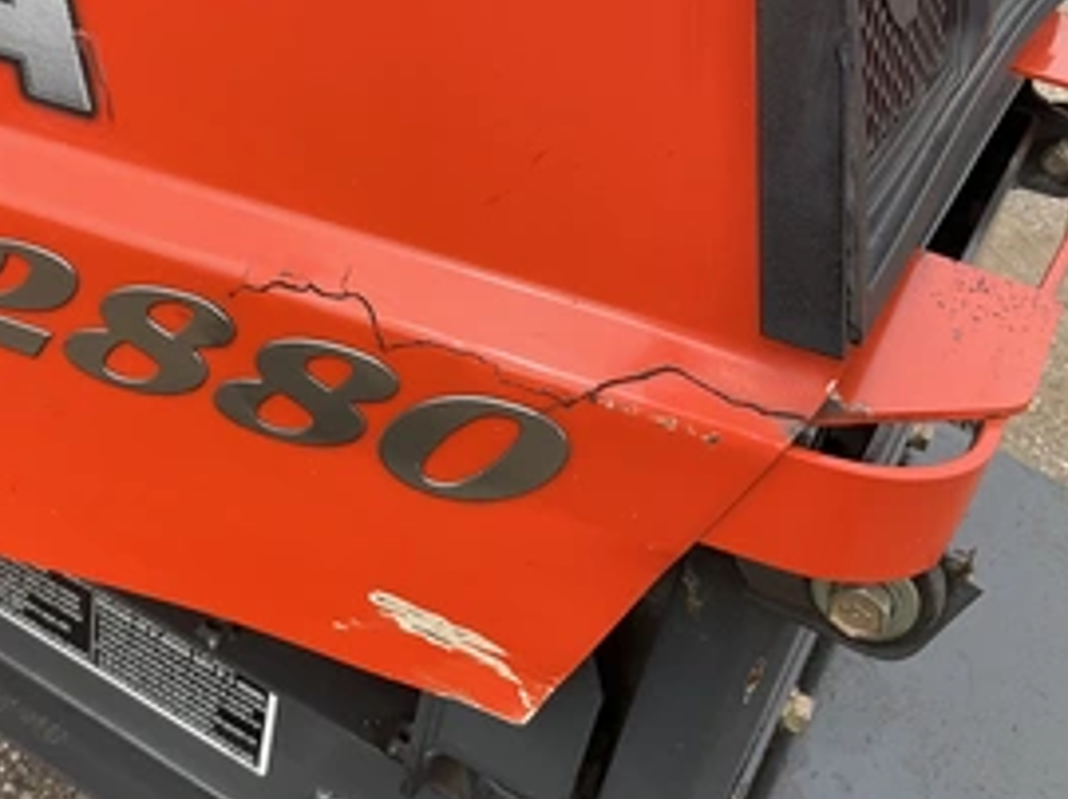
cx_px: 336
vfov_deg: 33.5
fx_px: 1325
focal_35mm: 43
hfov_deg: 43.1
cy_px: 340
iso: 25
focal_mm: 3
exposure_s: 1/613
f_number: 1.8
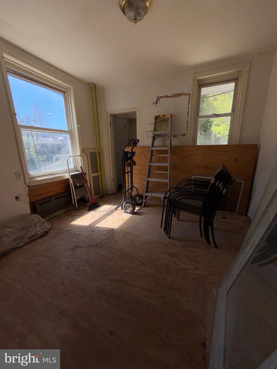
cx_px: 138
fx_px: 149
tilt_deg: -14.0
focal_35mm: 14
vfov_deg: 102.1
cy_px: 184
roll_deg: +1.4
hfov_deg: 85.7
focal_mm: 2.22
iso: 16
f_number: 2.2
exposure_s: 1/416
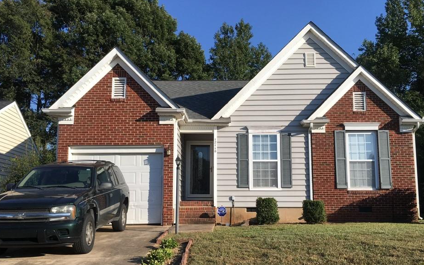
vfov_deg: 37.2
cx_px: 221
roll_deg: -0.6
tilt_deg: +7.9
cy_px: 152
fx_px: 393
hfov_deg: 56.7
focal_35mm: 34
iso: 32
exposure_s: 1/1603
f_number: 2.2
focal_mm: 4.15
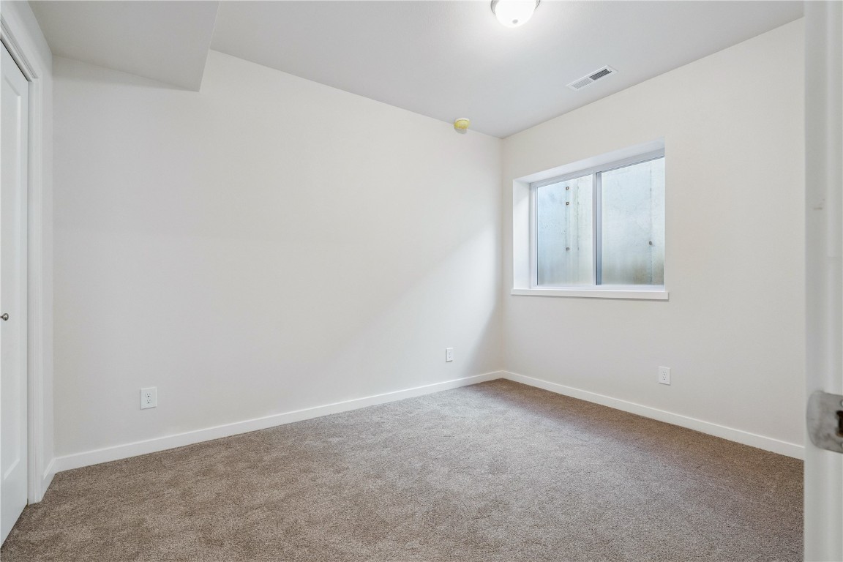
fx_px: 375
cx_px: 422
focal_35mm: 16
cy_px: 281
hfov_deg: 96.7
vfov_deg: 73.7
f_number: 8
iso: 800
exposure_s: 1/25
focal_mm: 16
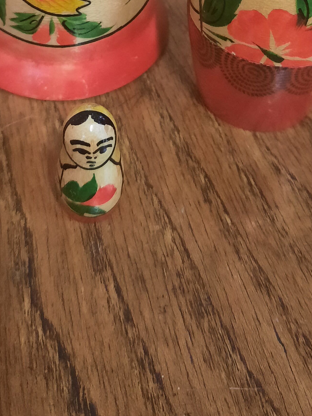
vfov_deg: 30.7
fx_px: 697
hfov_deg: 25.2
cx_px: 167
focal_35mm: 58
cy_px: -5
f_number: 2
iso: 800
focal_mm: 4.6
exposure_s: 1/25
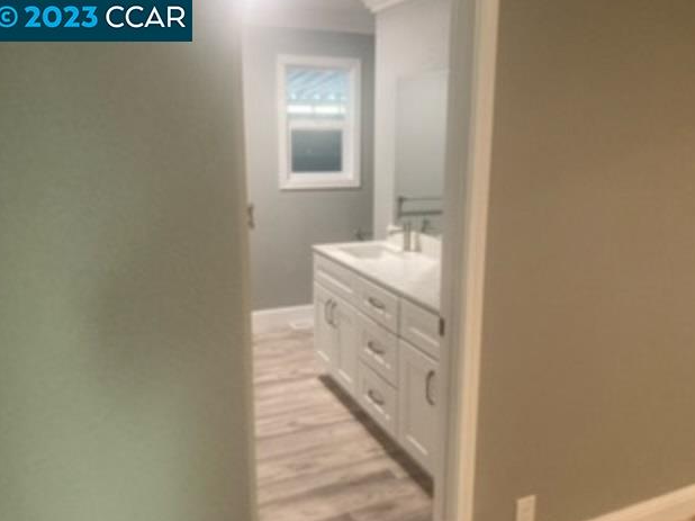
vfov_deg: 48.2
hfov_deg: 61.7
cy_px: 261
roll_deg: -0.4
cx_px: 350
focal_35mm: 29
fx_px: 582
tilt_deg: -13.5
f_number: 1.8
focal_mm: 3.99
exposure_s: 1/60
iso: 250
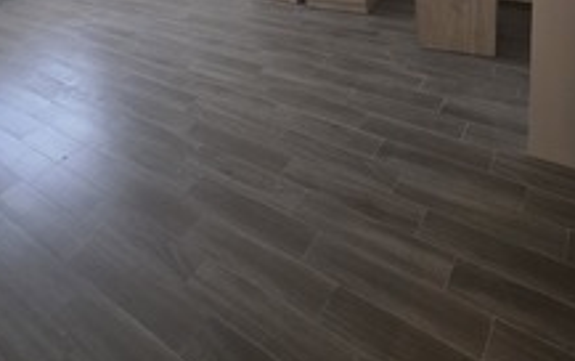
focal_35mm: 29
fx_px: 455
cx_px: 274
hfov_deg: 64.6
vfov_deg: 35.1
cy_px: -62
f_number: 1.9
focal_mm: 2.2
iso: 320
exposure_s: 1/50
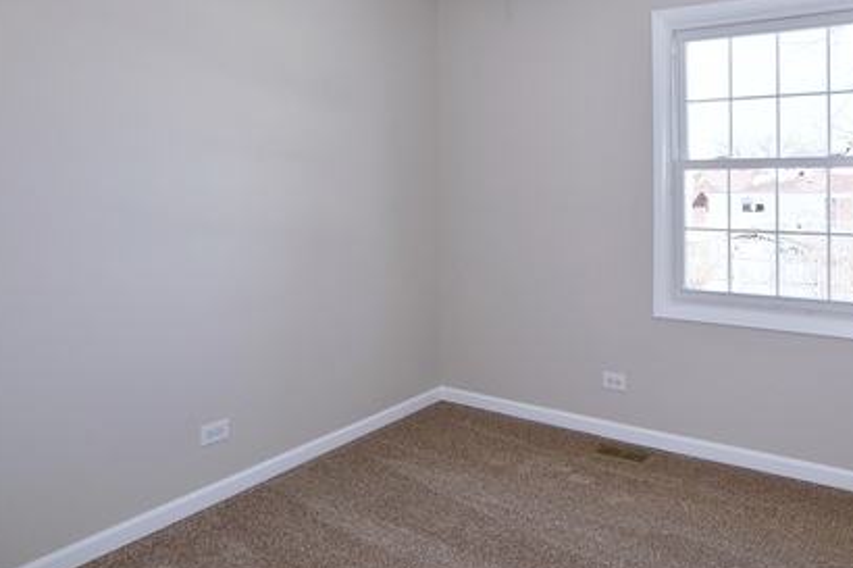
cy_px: 174
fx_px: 611
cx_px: 551
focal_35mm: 26
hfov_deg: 68.4
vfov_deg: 48.7
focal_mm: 11
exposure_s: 1/125
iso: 200
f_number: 5.6
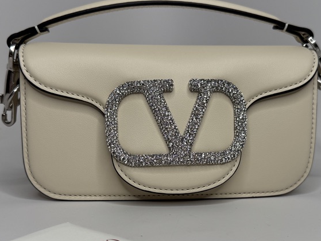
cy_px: 154
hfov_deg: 42.9
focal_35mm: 44
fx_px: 408
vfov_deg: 32.7
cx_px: 171
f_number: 1.78
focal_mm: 6.76
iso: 64
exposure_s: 1/120
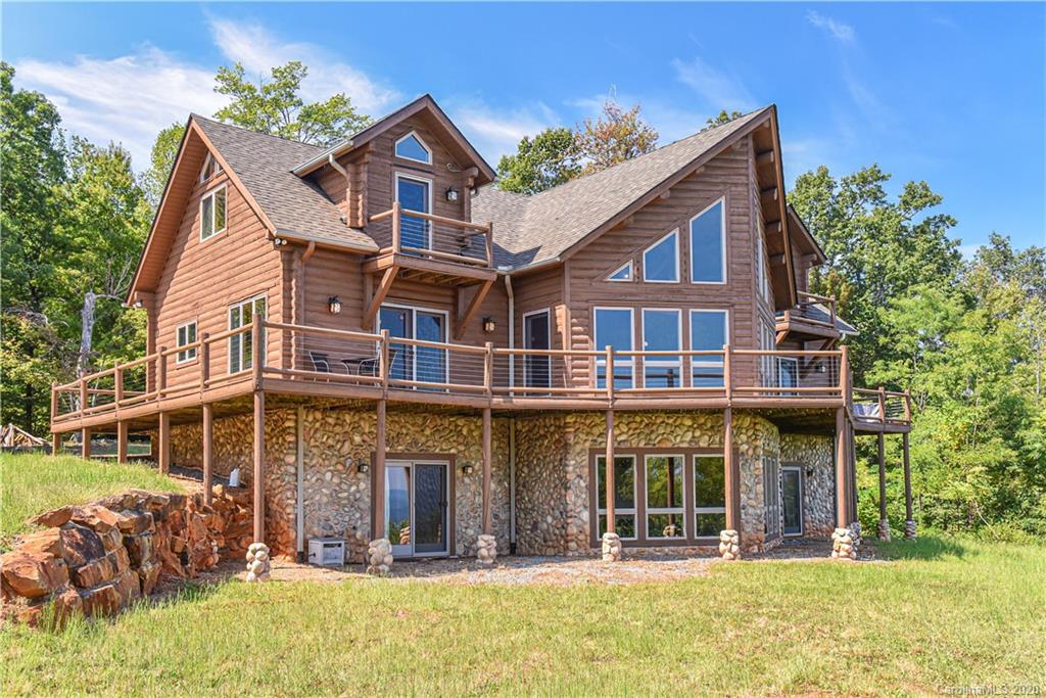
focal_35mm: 34
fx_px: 988
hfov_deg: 55.8
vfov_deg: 38.9
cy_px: 349
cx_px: 523
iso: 1250
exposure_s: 1/250
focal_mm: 34
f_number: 8
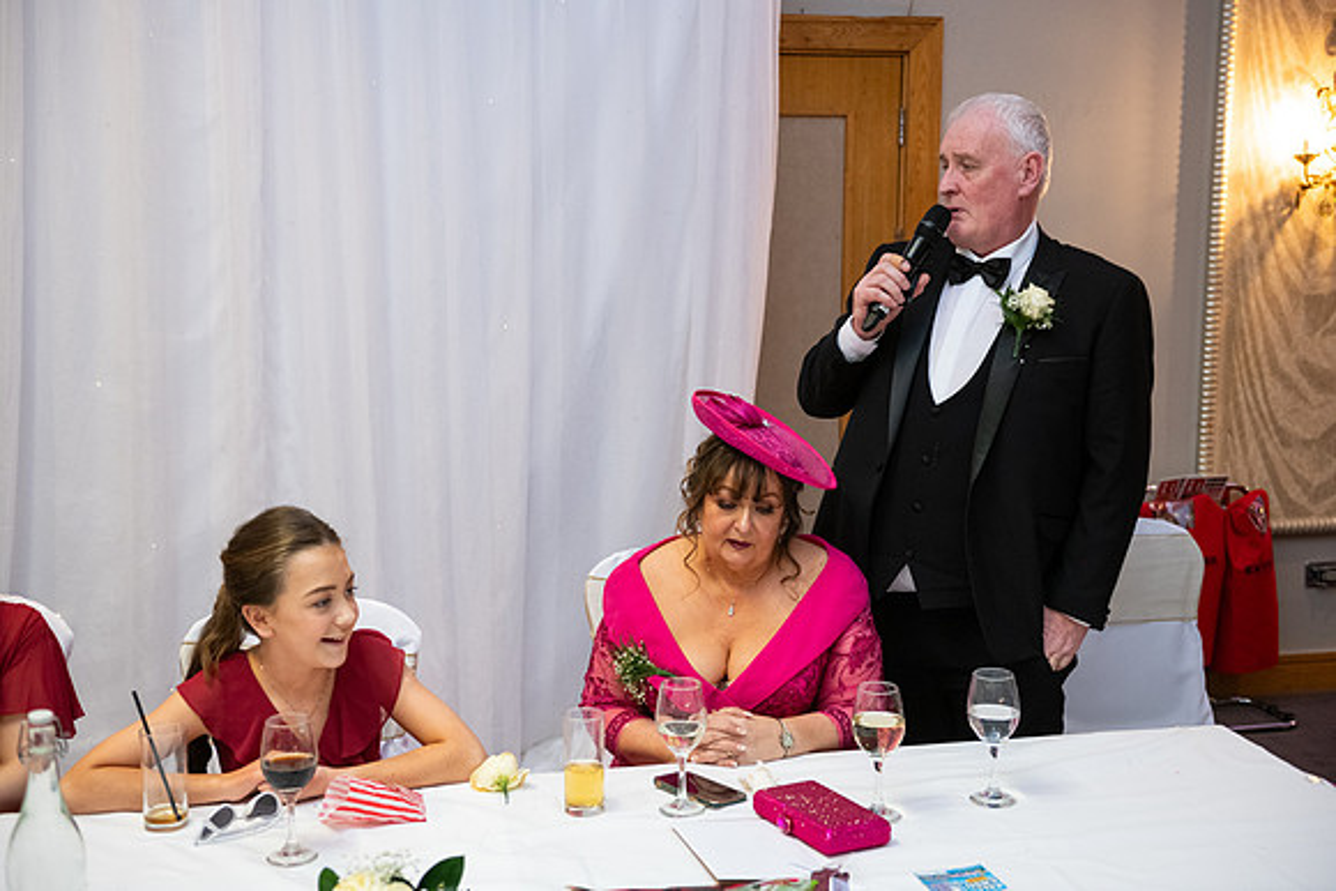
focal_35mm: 48
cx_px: 668
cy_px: 446
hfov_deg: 41.1
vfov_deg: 28.1
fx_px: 1782
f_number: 3.5
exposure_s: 1/160
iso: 1250
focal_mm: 48
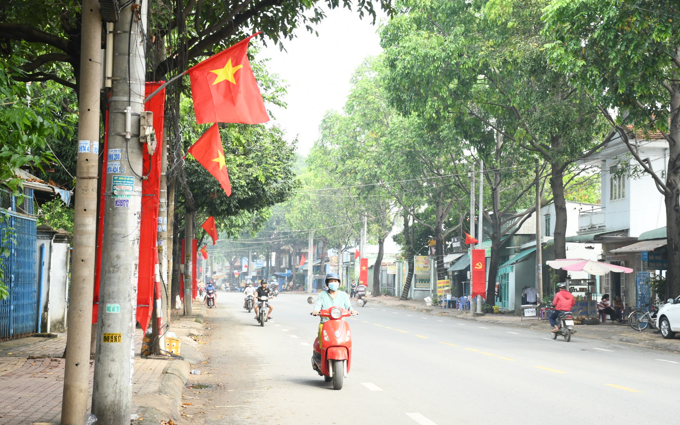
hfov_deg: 33.0
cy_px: 197
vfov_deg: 21.0
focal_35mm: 62
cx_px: 340
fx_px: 1149
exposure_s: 1/125
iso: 250
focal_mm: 40
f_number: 5.6
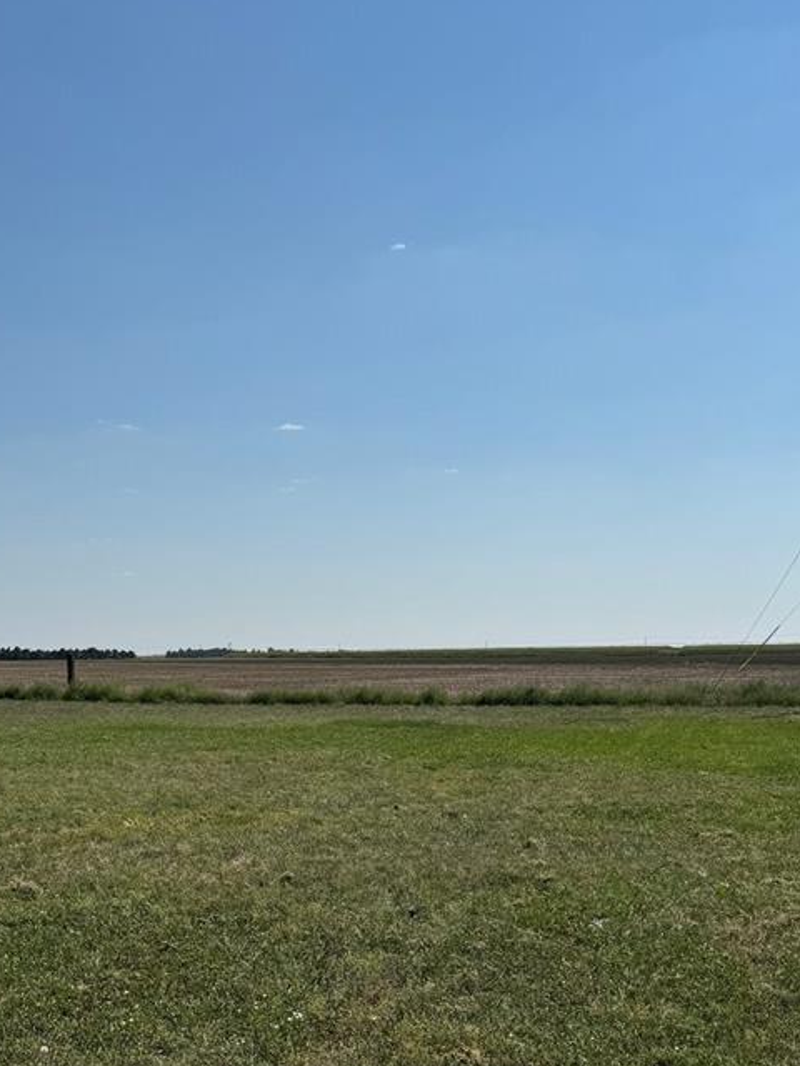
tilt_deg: -3.3
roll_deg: +0.2
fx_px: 1387
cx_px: 222
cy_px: 725
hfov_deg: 31.7
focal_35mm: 45
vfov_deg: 41.4
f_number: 1.78
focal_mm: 6.76
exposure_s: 1/10417
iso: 80
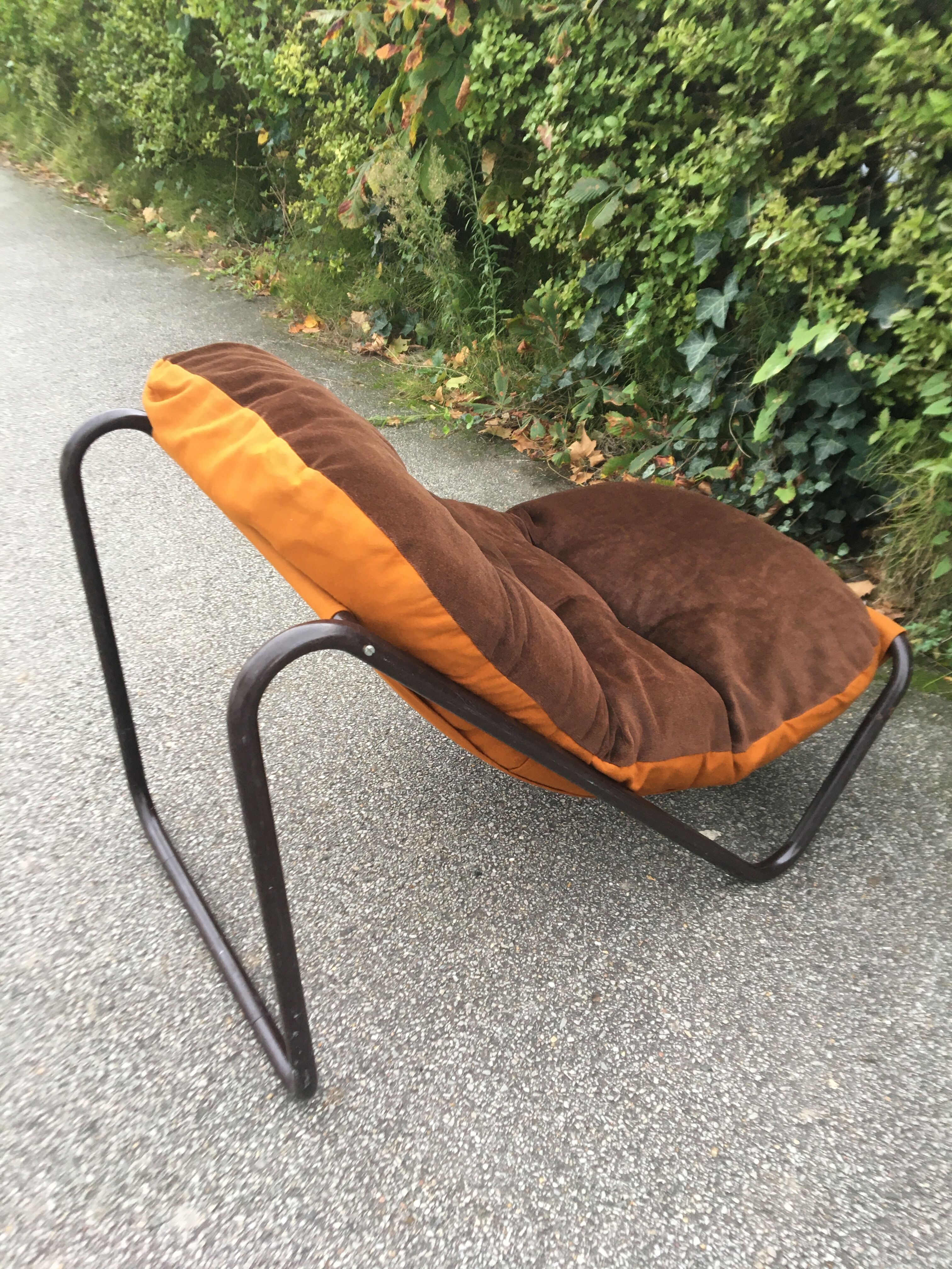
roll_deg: +3.2
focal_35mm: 29
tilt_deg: -33.2
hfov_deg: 48.2
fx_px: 1063
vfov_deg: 61.7
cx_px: 476
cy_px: 634
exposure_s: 1/33
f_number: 2.2
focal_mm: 4.15
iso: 100
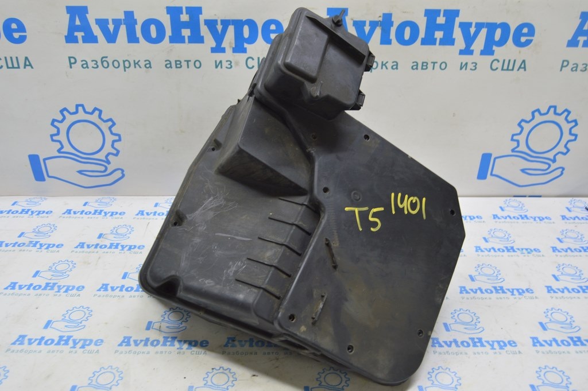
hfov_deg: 62.0
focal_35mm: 30
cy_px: 196
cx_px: 294
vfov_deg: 43.5
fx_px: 490
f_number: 5.6
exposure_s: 1/20
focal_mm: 20
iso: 400
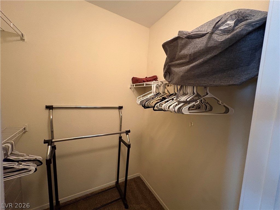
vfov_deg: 85.7
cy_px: 105
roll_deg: -3.4
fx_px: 113
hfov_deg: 102.1
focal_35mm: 14
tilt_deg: -4.1
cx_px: 140
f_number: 2.2
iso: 800
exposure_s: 1/40
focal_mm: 2.22
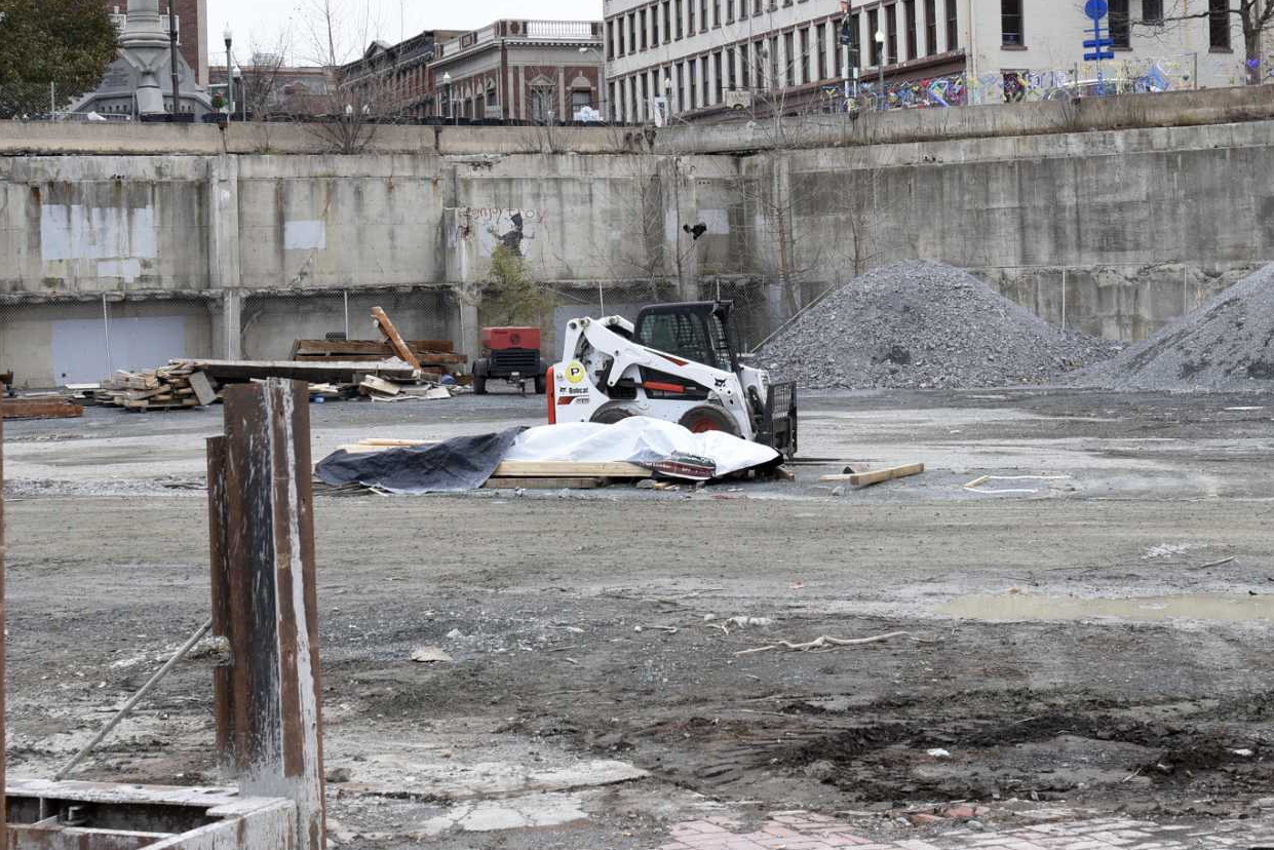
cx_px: 622
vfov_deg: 20.4
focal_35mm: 66
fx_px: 2336
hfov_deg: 30.5
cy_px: 171
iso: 1250
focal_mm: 40
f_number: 8
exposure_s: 1/60
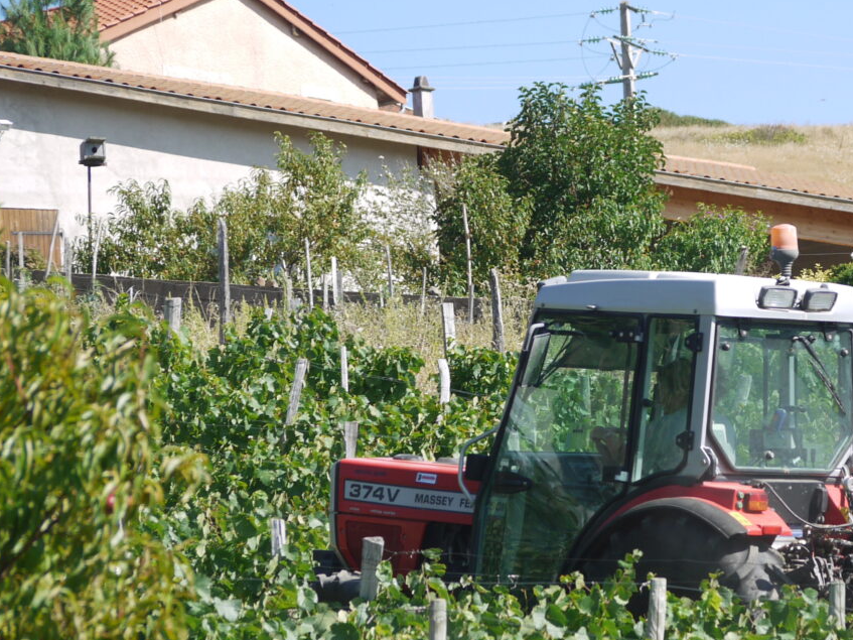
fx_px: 5987
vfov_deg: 6.1
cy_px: 445
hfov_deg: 8.1
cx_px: 712
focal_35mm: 243
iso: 100
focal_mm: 67
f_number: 5.6
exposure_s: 1/320
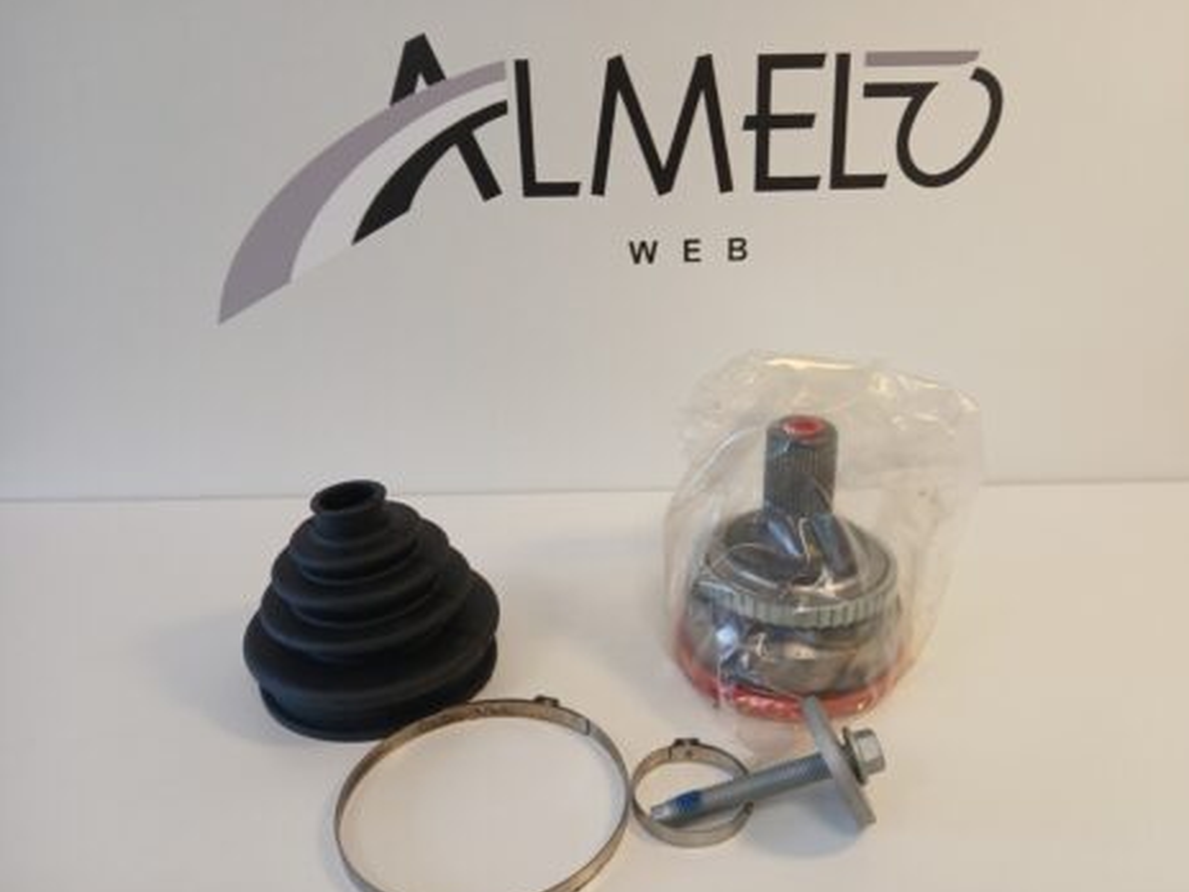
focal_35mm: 28
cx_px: 636
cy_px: 460
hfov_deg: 63.4
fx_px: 962
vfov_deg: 49.7
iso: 80
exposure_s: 1/50
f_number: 1.8
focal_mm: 3.98
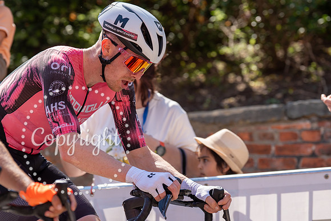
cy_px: 111
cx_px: 133
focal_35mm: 168
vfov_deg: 8.2
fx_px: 1544
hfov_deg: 12.2
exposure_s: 1/1000
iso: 200
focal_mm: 123
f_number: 3.5
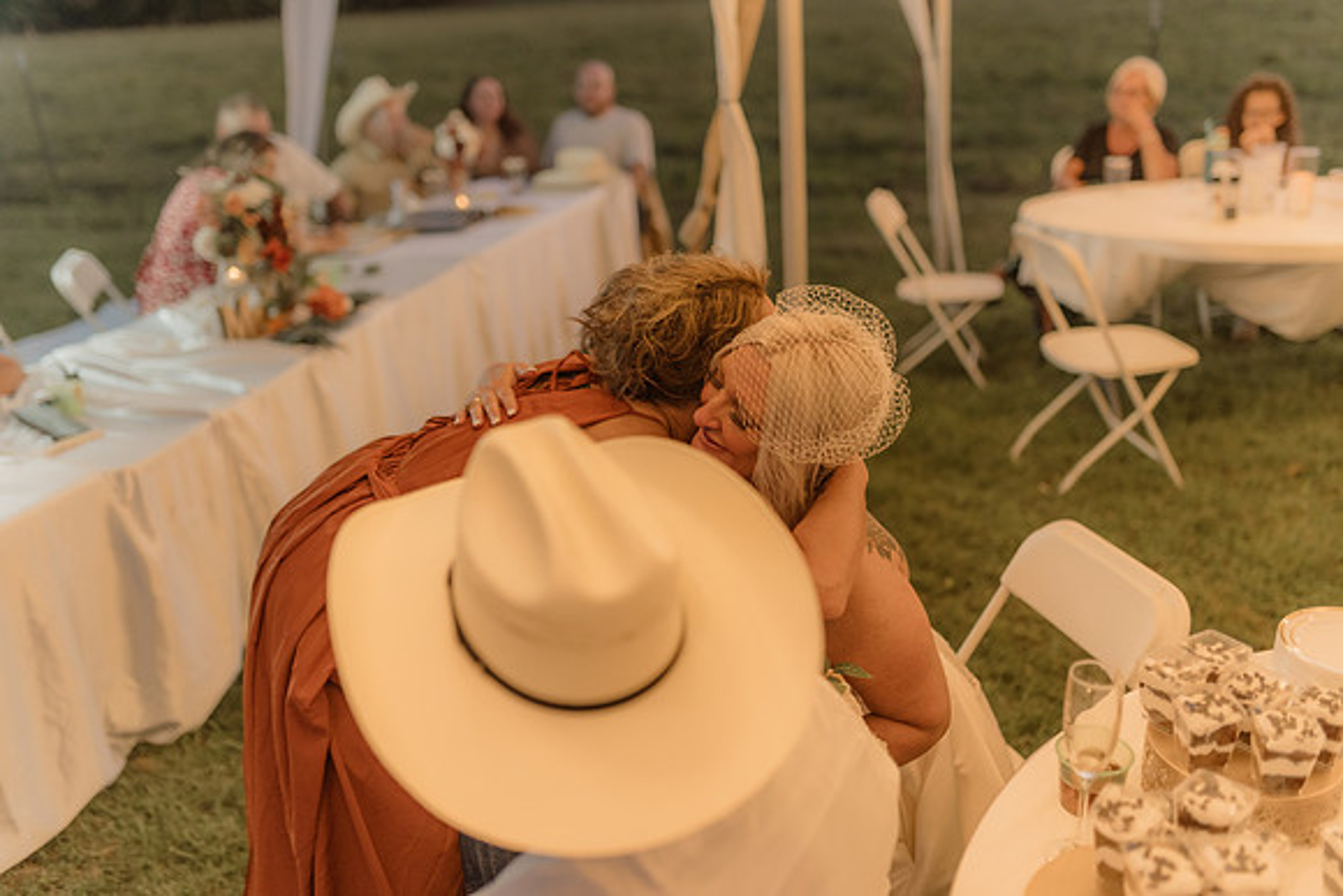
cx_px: 672
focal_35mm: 35
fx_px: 1306
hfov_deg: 54.4
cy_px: 448
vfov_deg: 37.9
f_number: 1.4
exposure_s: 1/125
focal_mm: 35
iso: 1000
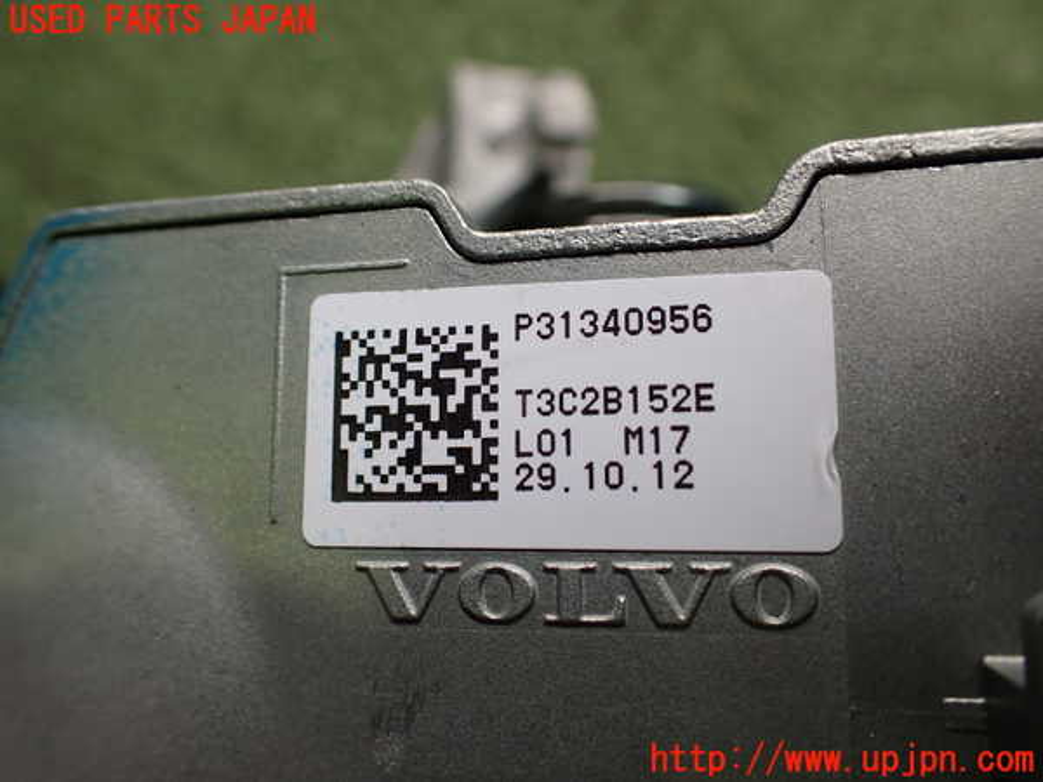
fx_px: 904
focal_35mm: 30
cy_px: 391
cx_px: 522
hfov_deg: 60.0
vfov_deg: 46.8
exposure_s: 1/125
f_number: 2.3
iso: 125
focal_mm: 5.4
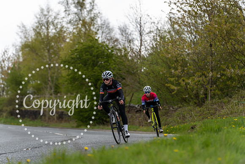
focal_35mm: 140
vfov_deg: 9.8
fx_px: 953
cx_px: 122
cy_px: 82
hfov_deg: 14.7
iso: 200
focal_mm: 140
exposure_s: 1/640
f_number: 3.5
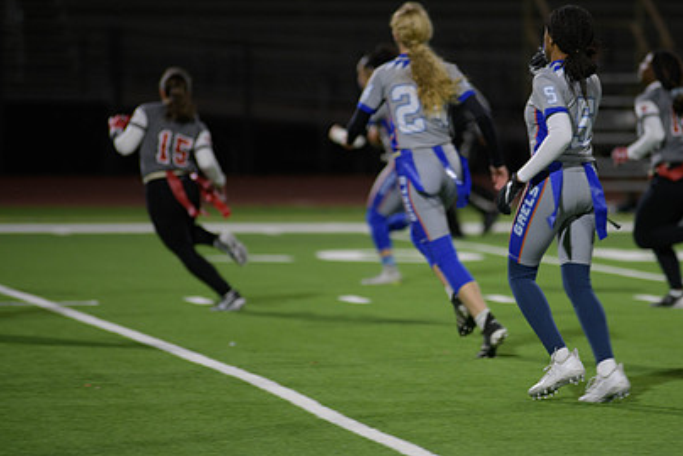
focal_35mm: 287
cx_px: 473
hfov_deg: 7.2
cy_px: 215
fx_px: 5449
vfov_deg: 4.8
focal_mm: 200
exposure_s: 1/200
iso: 640
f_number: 2.8
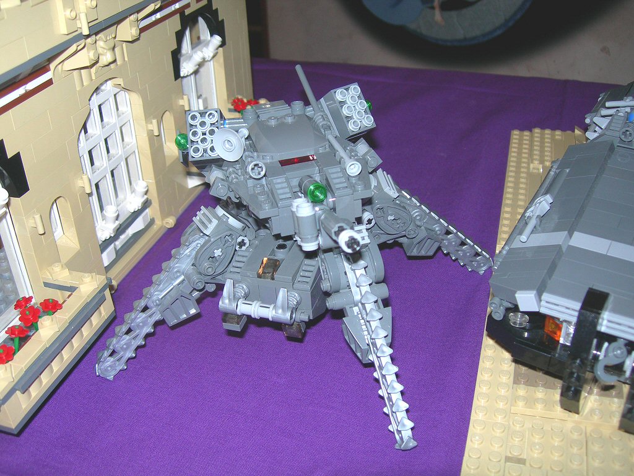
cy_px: 238
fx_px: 696
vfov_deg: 37.7
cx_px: 317
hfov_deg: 49.0
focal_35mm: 38
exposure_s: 1/60.1
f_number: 2.8
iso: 50
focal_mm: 7.8
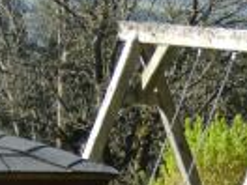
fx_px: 1791
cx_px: 320
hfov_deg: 7.8
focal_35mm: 251
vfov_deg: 5.9
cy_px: 267
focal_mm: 14.8
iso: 80
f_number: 4.5
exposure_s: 1/200
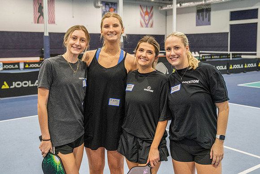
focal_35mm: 42
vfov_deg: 31.9
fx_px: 303
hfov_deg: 46.4
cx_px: 130
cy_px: 73
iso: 3200
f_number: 4
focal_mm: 36
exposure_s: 1/200
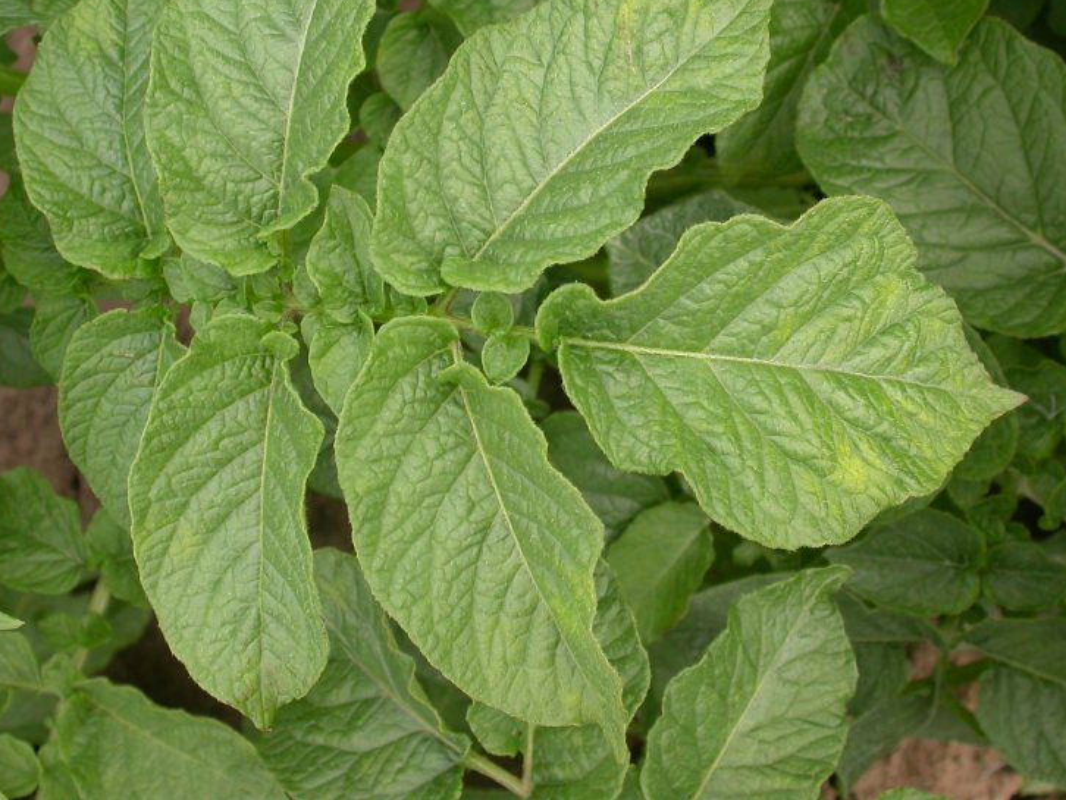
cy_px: 339
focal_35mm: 59
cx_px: 511
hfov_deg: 32.7
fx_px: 1818
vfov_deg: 24.8
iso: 100
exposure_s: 1/226
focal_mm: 10.7
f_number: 4.7
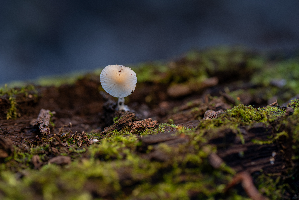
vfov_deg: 13.0
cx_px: 150
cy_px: 100
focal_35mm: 105
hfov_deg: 19.5
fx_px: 872
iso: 100
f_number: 6.3
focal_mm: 105
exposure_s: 1/15
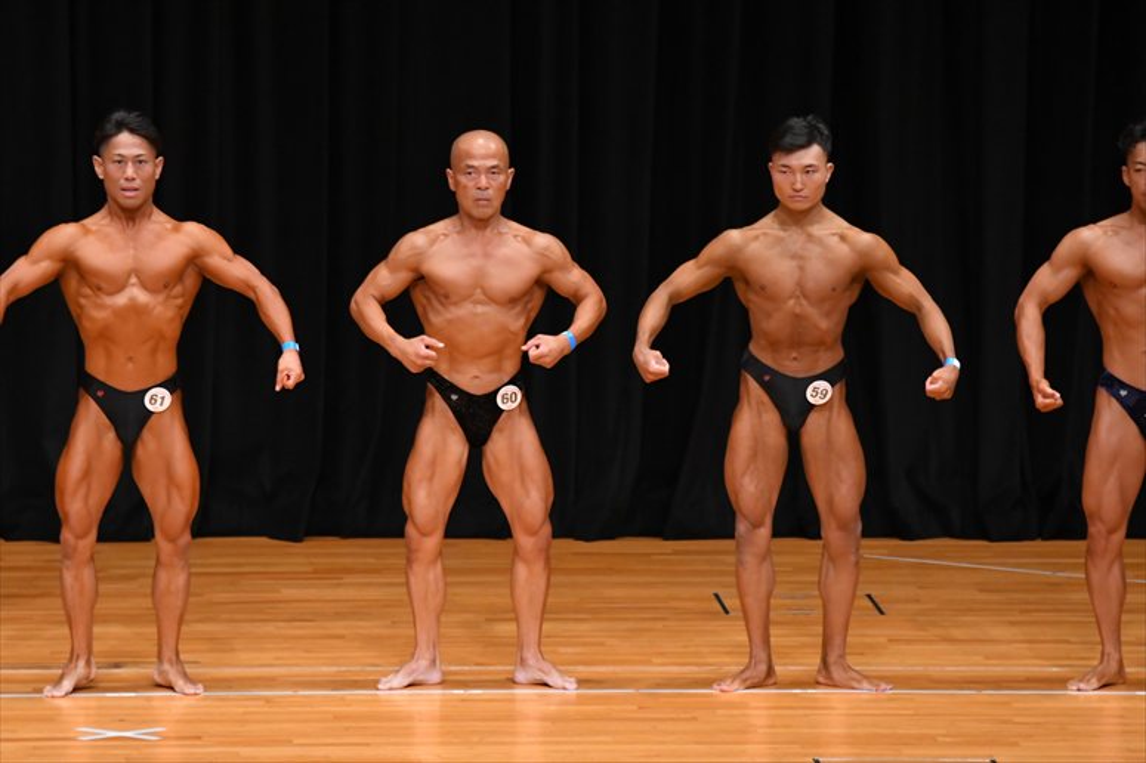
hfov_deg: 8.1
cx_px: 573
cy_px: 382
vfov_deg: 5.4
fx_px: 8114
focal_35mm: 255
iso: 3200
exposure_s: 1/400
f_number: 5.6
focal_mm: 170
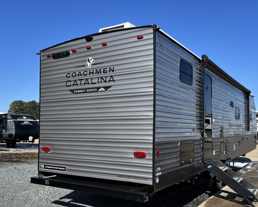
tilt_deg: +2.1
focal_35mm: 34
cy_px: 115
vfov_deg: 43.3
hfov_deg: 52.7
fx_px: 260
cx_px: 144
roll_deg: -0.5
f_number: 1.6
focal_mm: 5.96
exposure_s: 1/2571
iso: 50
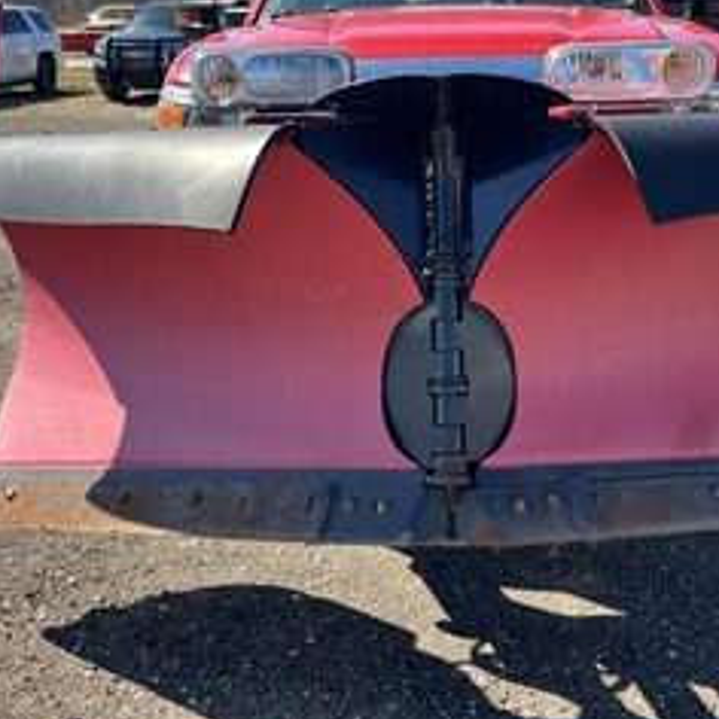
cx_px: 451
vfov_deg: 42.7
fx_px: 916
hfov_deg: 42.5
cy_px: 296
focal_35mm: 39
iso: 50
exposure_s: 1/891
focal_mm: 5.1
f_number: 1.6
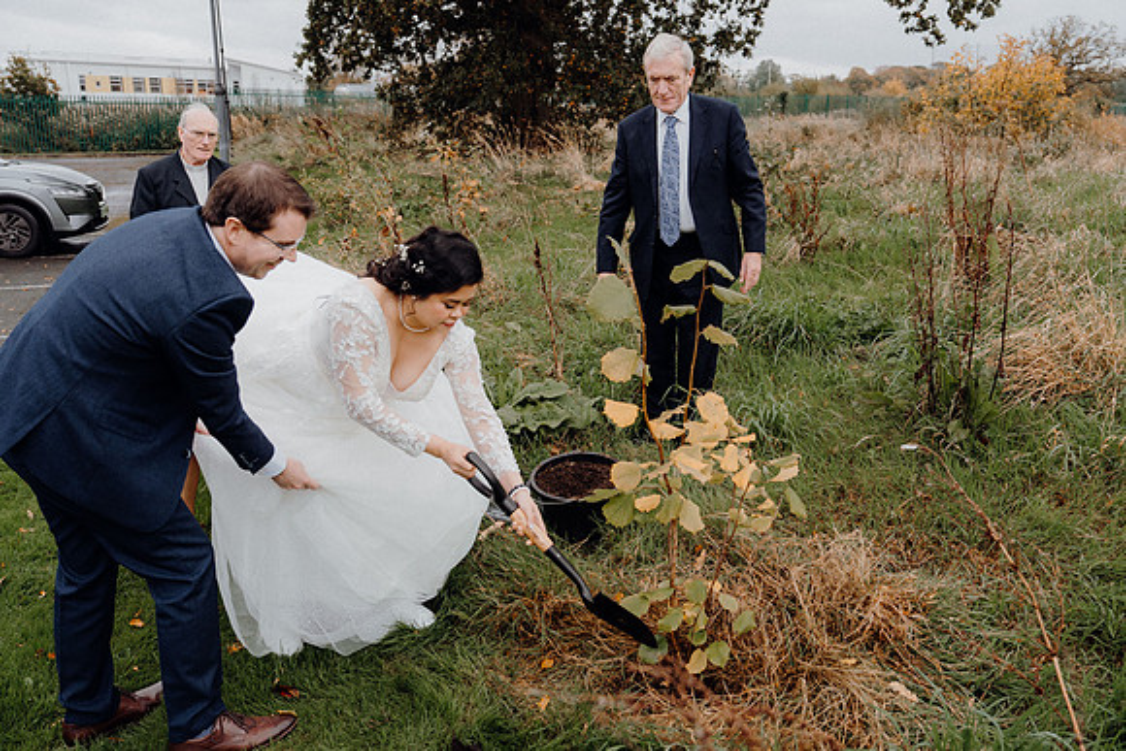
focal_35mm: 30
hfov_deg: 61.9
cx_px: 563
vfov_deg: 43.6
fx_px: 939
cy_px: 376
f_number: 3.5
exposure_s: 1/160
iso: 500
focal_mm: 30
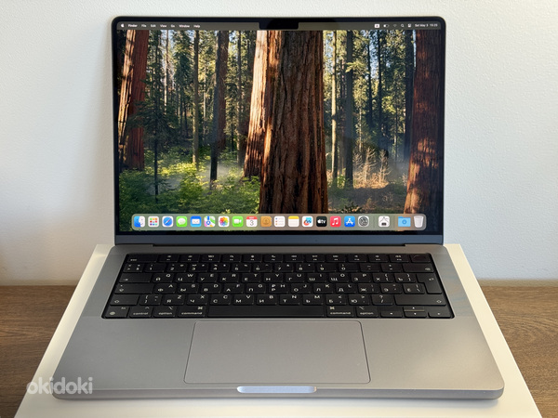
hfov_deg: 39.7
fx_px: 774
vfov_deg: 30.3
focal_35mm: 48
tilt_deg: -24.7
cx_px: 279
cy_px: 209
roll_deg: +0.5
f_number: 1.78
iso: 50
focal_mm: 6.76
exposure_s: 1/50
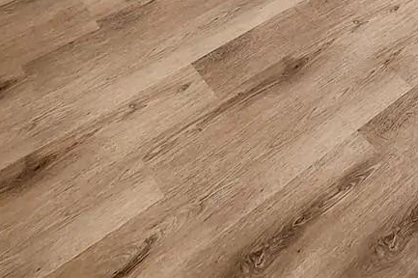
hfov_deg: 38.0
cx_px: 343
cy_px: -248
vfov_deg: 19.1
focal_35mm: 50
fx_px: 580
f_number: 2.2
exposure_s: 1/60
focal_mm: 2.2
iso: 160
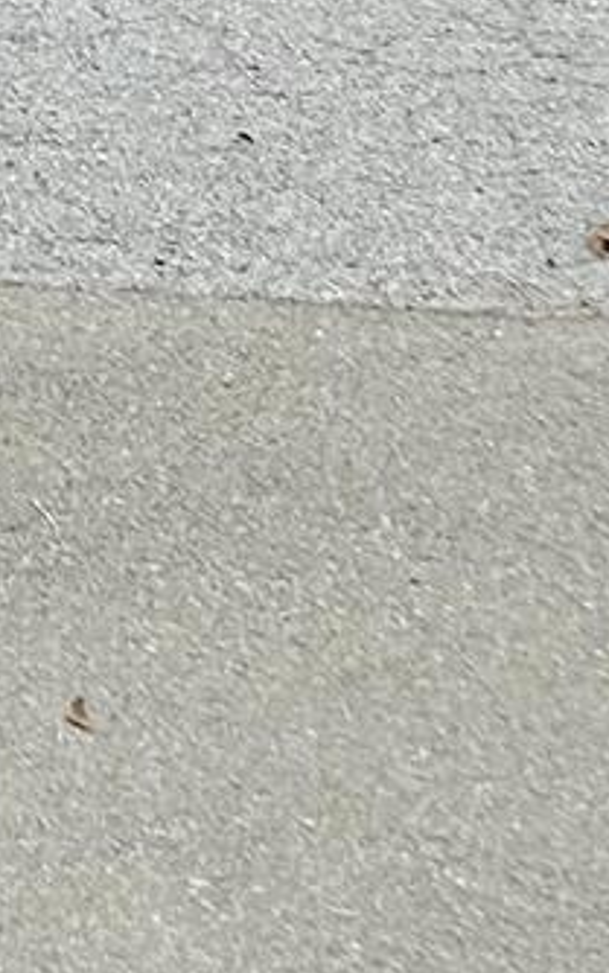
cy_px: -839
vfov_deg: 10.3
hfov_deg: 6.7
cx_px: -498
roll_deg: -0.2
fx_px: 5041
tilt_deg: -1.2
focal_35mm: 190
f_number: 1.5
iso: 50
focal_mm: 5.7
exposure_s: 1/3704
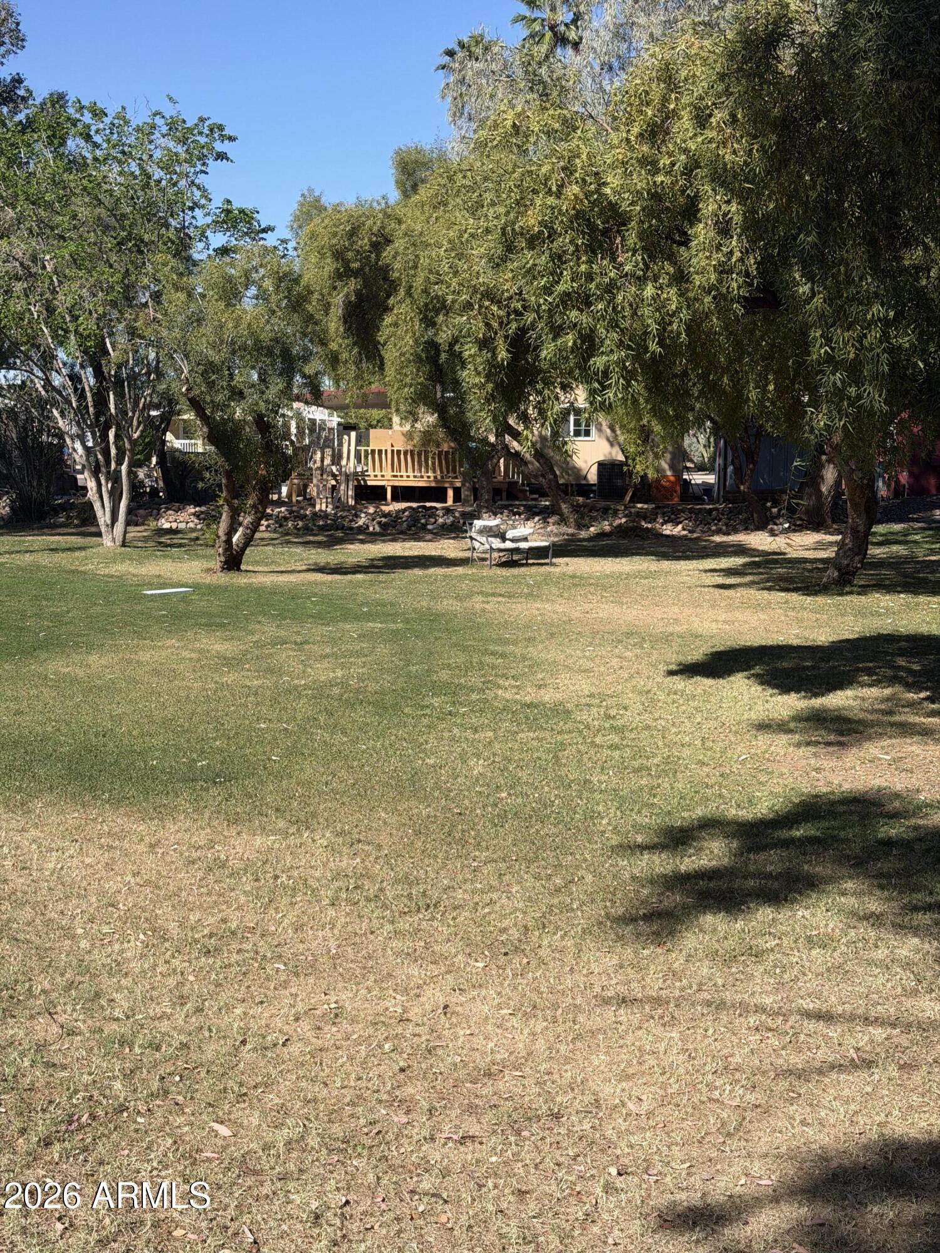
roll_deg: -0.6
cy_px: 626
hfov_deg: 30.3
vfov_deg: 39.7
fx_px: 1738
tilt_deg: -6.4
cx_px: 470
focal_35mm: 48
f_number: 1.78
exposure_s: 1/3704
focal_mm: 6.76
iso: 64
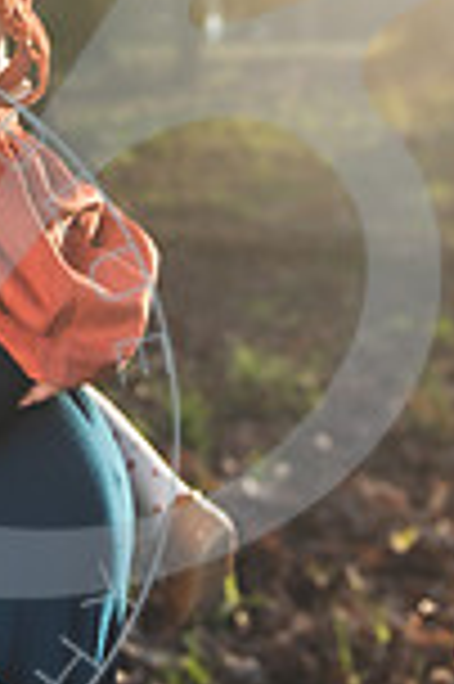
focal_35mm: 92
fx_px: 1744
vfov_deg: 21.7
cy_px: 90
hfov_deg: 14.5
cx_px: -36
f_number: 2.8
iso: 100
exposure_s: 1/1000
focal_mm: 31
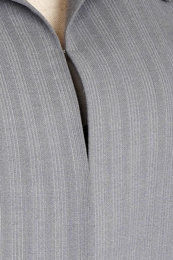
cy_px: 240
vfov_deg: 11.2
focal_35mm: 183
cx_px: -62
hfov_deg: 7.4
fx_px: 1318
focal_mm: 32
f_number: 8
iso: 320
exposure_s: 1/30
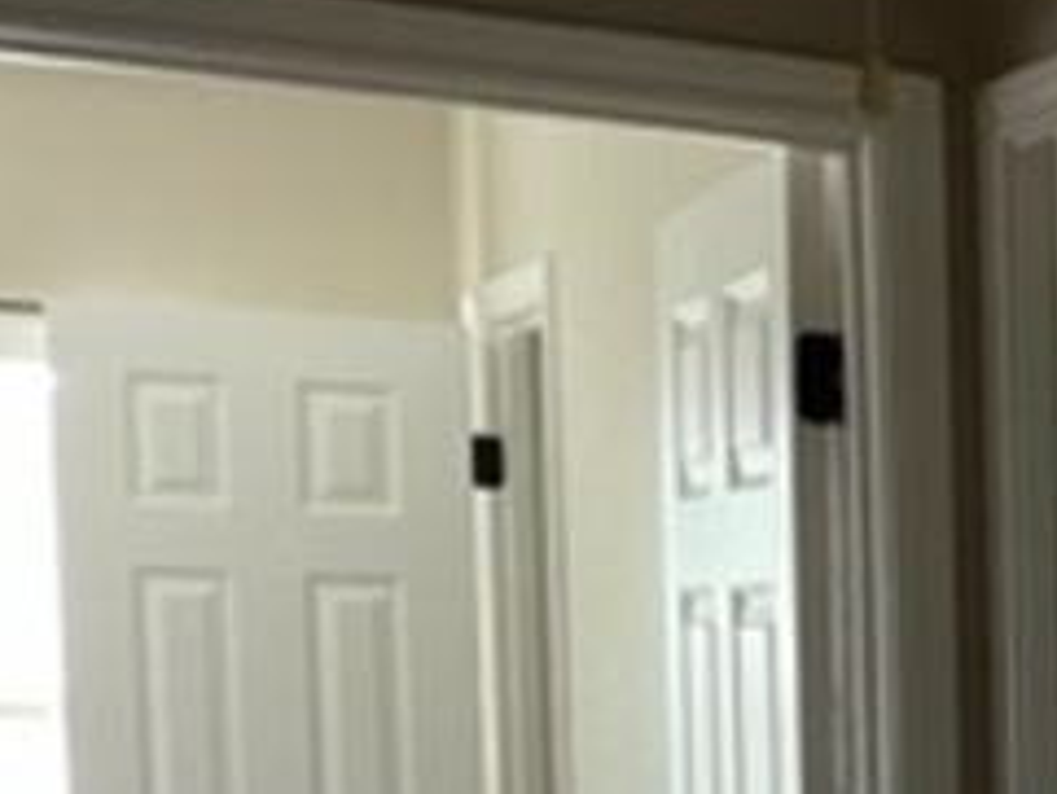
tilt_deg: -7.6
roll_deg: -1.5
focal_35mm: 108
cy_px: 1088
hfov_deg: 14.7
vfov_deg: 13.2
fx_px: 3299
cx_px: 2180
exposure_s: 1/60
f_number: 1.6
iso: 200
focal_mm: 4.2
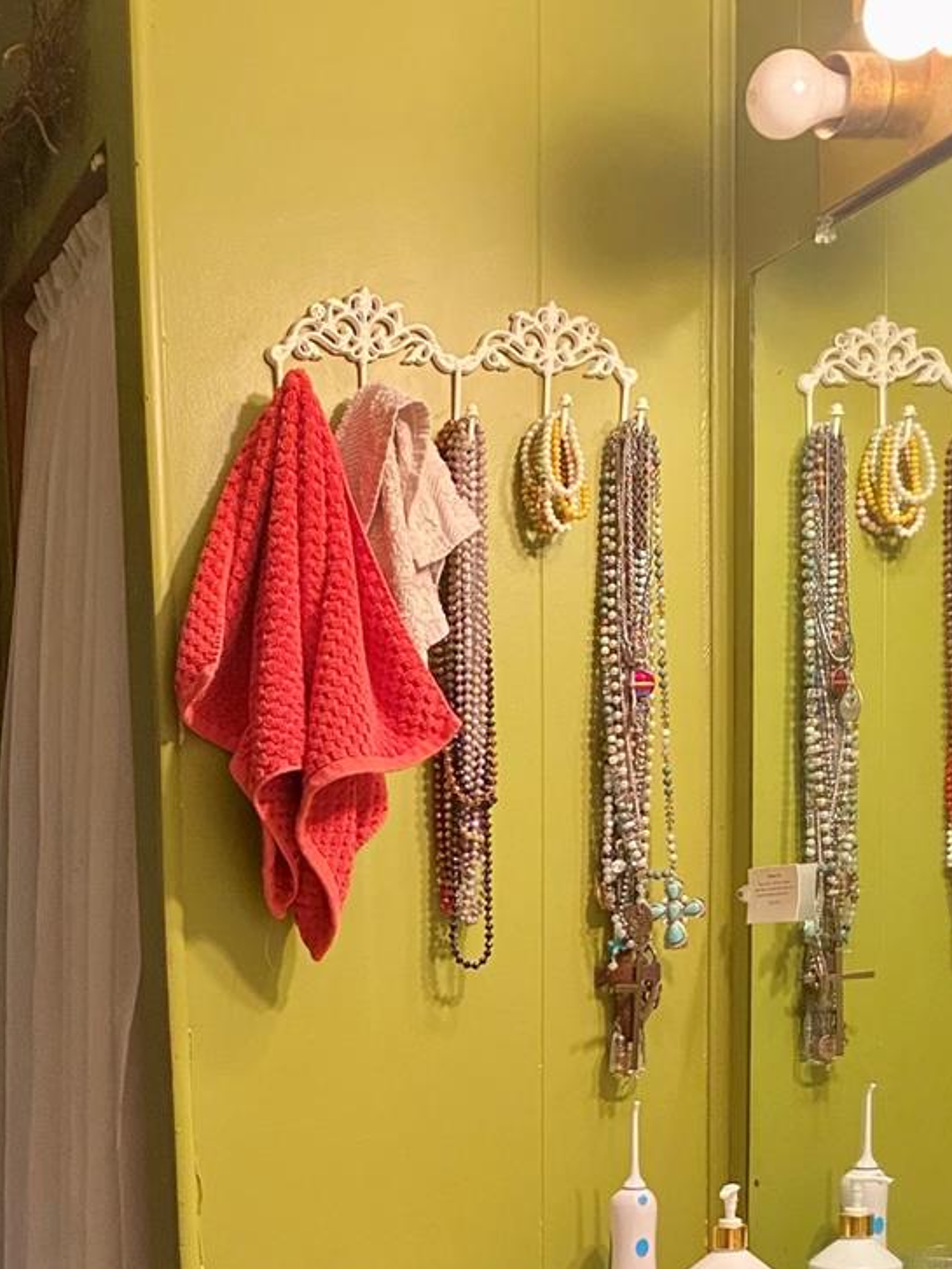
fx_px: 2016
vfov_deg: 32.0
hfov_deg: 26.1
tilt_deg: -10.5
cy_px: 1286
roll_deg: +2.4
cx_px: 189
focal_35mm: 55
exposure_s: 1/60
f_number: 1.8
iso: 400
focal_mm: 4.25
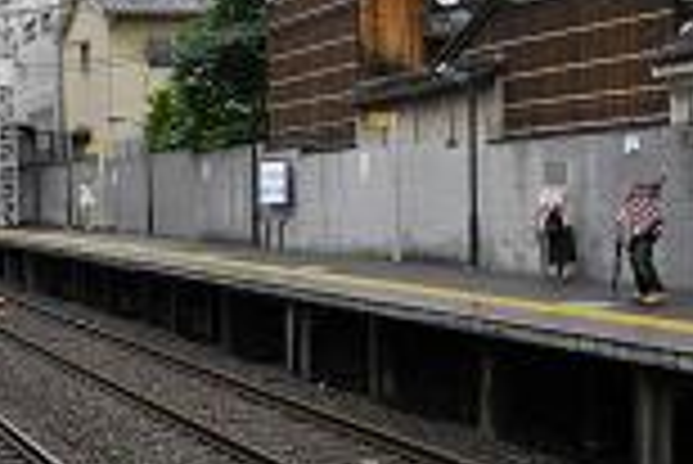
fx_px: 1618
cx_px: 146
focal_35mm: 84
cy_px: 234
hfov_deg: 23.8
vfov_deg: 16.3
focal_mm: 5.7
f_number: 2.9
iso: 100
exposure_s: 1/250
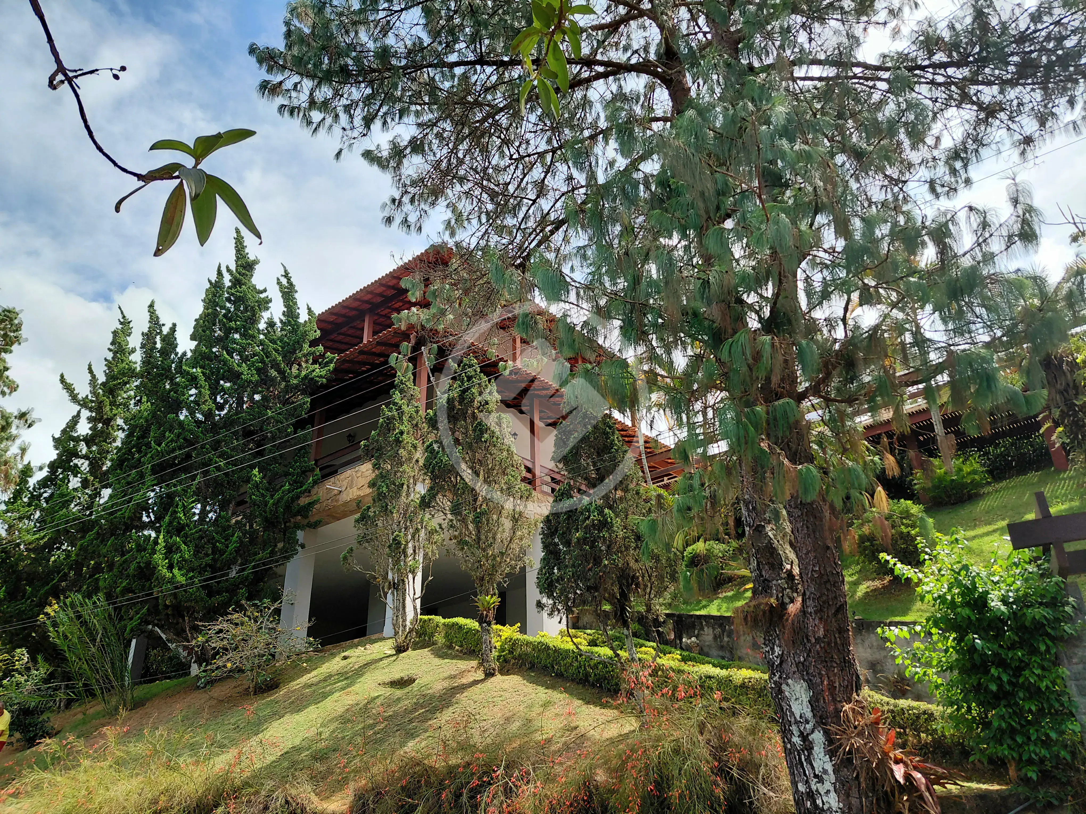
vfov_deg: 54.9
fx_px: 784
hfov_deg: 69.4
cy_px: 407
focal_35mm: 25
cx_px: 543
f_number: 1.8
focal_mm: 4.69
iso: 50
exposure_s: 1/1429
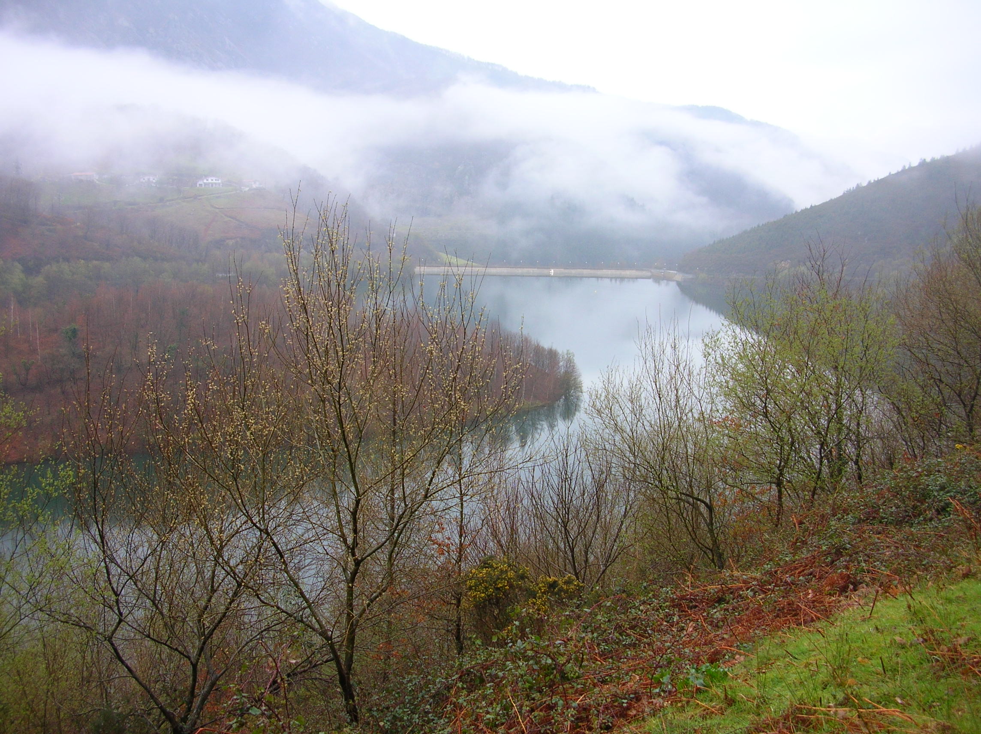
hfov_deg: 52.7
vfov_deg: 40.6
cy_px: 367
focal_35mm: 35
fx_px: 991
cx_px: 490
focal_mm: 5.8
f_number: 2.8
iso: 50
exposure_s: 1/52.2
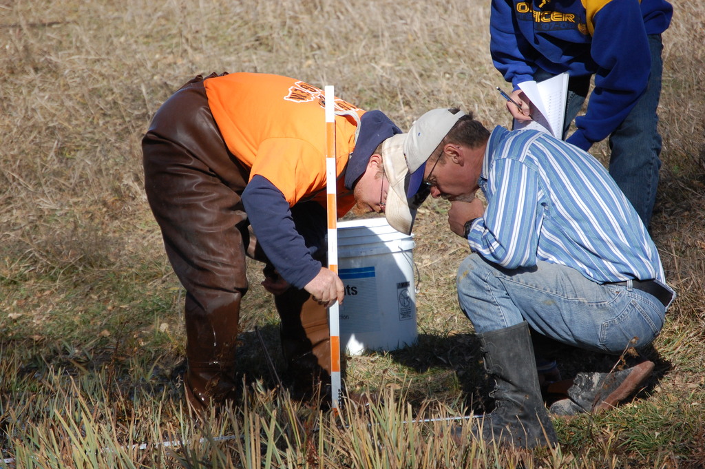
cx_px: 352
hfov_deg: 6.9
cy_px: 234
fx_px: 5870
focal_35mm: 300
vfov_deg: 4.6
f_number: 5.6
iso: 400
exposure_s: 1/1600
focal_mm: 200
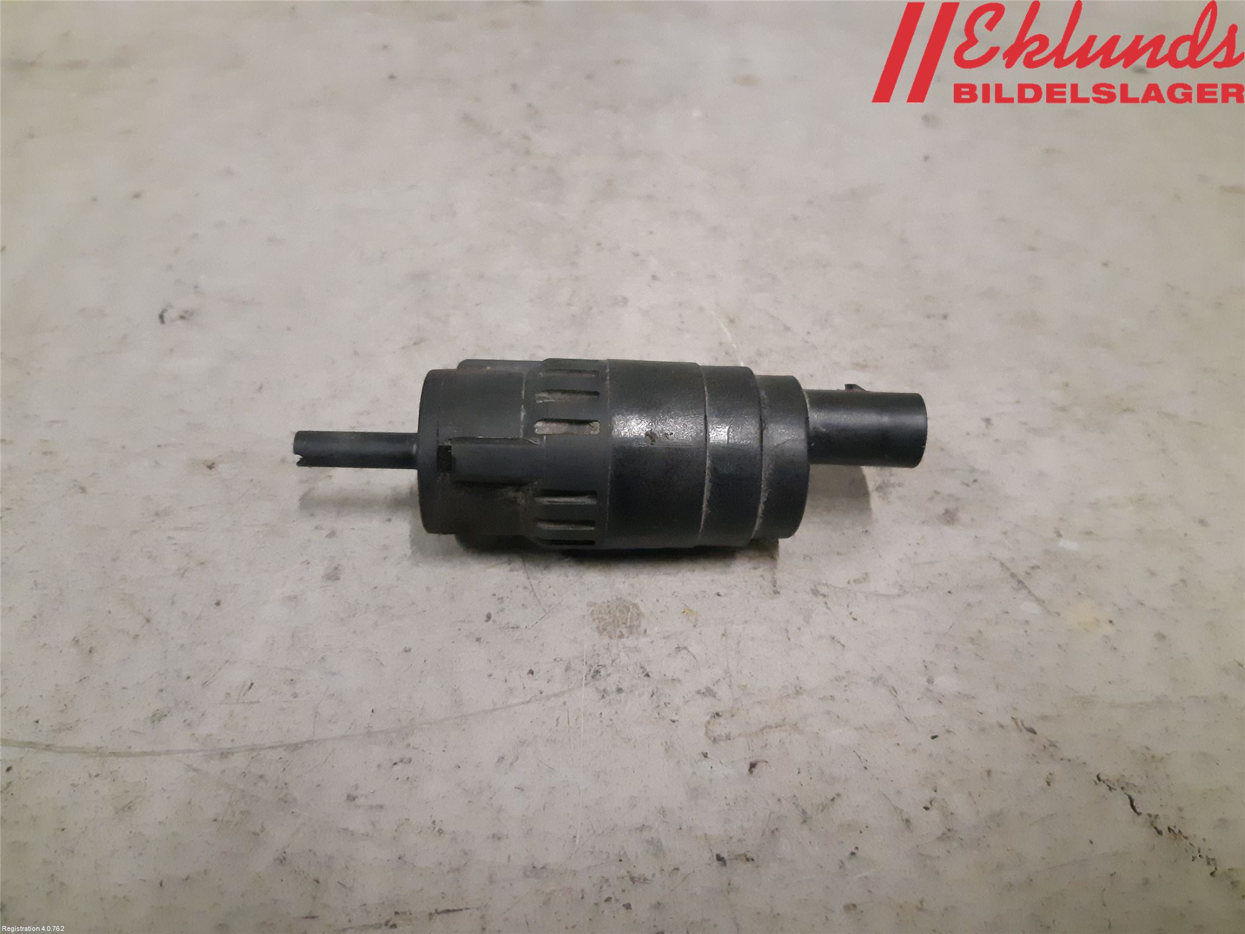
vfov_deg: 53.1
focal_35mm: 26
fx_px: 935
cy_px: 467
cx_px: 622
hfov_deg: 67.3
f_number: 1.7
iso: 800
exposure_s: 1/203
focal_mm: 3.93
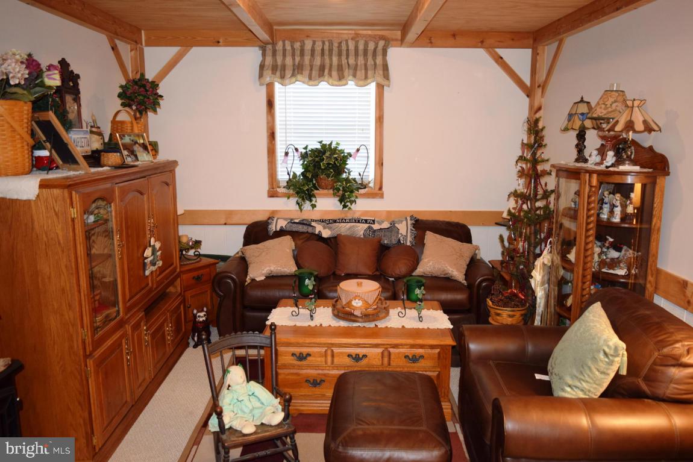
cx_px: 346
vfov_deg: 47.9
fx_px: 520
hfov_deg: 67.4
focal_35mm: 27
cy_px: 231
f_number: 3.5
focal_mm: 18
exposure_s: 1/30
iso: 900
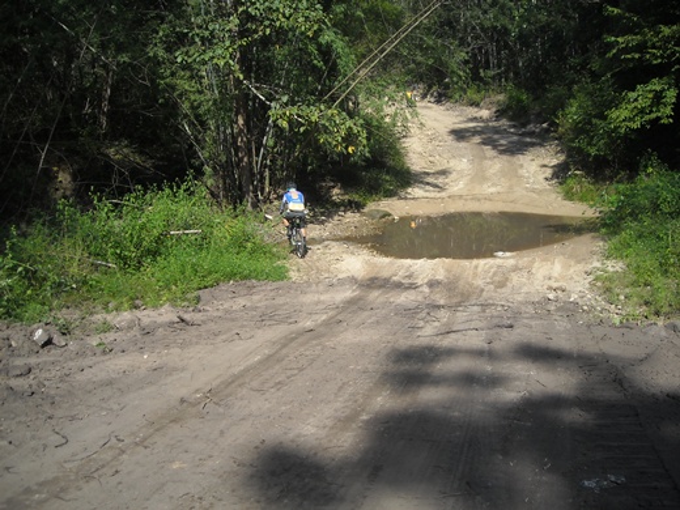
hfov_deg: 52.6
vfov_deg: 40.7
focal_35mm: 35
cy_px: 255
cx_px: 340
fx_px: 688
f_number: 5.6
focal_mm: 5.7
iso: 64
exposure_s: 1/250
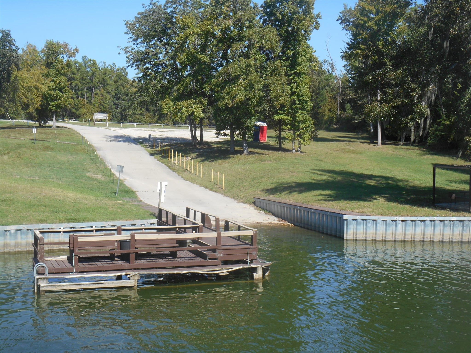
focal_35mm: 53
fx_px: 721
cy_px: 176
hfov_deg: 36.2
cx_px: 236
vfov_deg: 27.5
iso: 80
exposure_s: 1/400
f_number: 4.2
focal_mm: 9.5
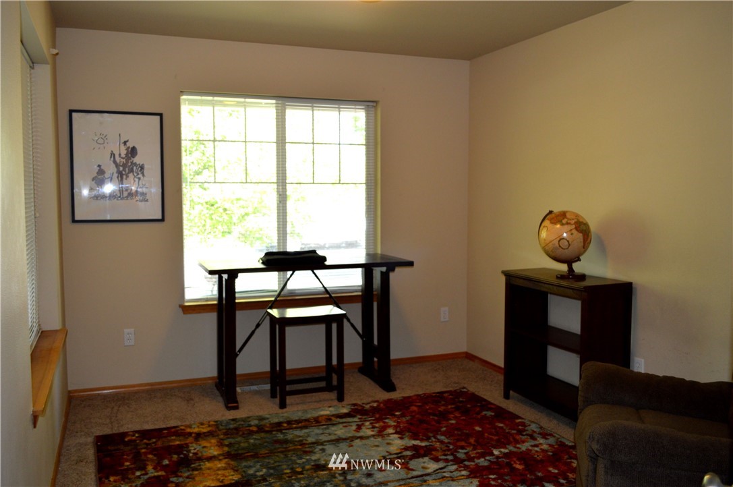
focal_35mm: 33
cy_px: 244
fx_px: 671
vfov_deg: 39.9
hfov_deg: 57.3
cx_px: 366
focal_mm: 22
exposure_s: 1/60
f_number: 3.8
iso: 400
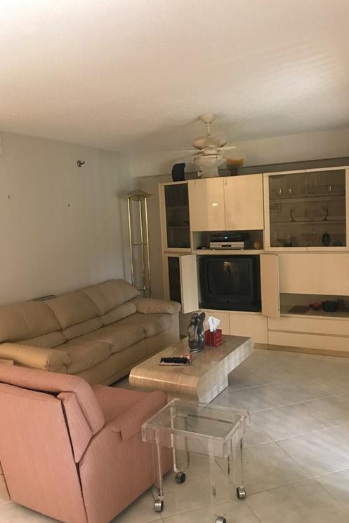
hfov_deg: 43.5
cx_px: 191
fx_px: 436
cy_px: 261
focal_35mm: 30
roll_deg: +2.1
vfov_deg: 61.9
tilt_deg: -4.0
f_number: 1.8
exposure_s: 1/7
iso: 100
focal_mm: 3.99
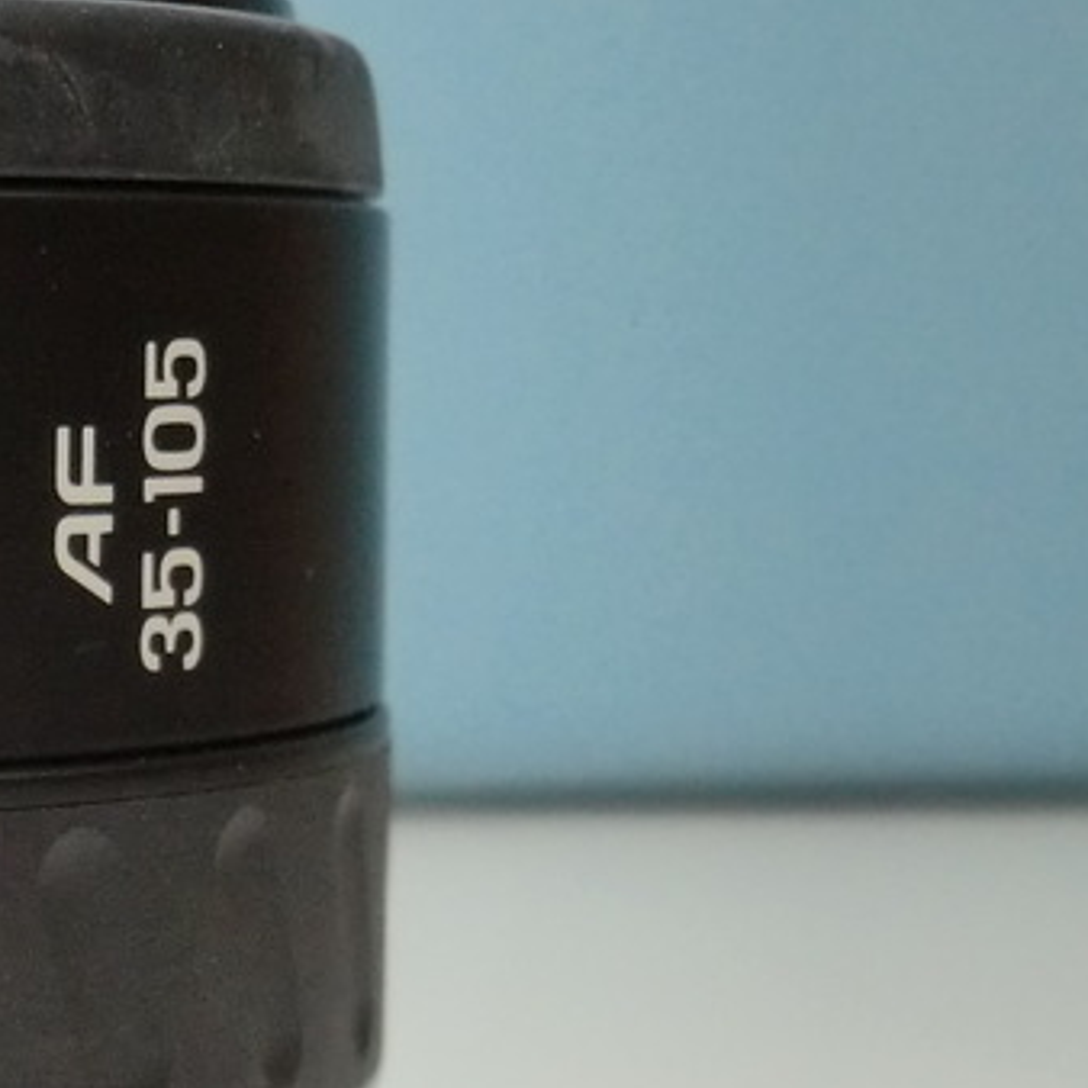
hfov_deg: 14.7
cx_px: -370
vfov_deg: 15.3
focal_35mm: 113
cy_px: 879
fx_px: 4018
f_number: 3
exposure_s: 1/60
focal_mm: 6.58
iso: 100
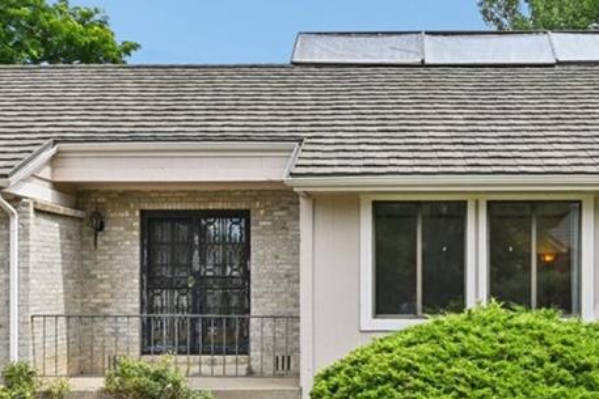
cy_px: 237
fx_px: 816
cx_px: 397
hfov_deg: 39.9
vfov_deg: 27.5
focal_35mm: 49
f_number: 8
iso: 64
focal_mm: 14
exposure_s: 1/125
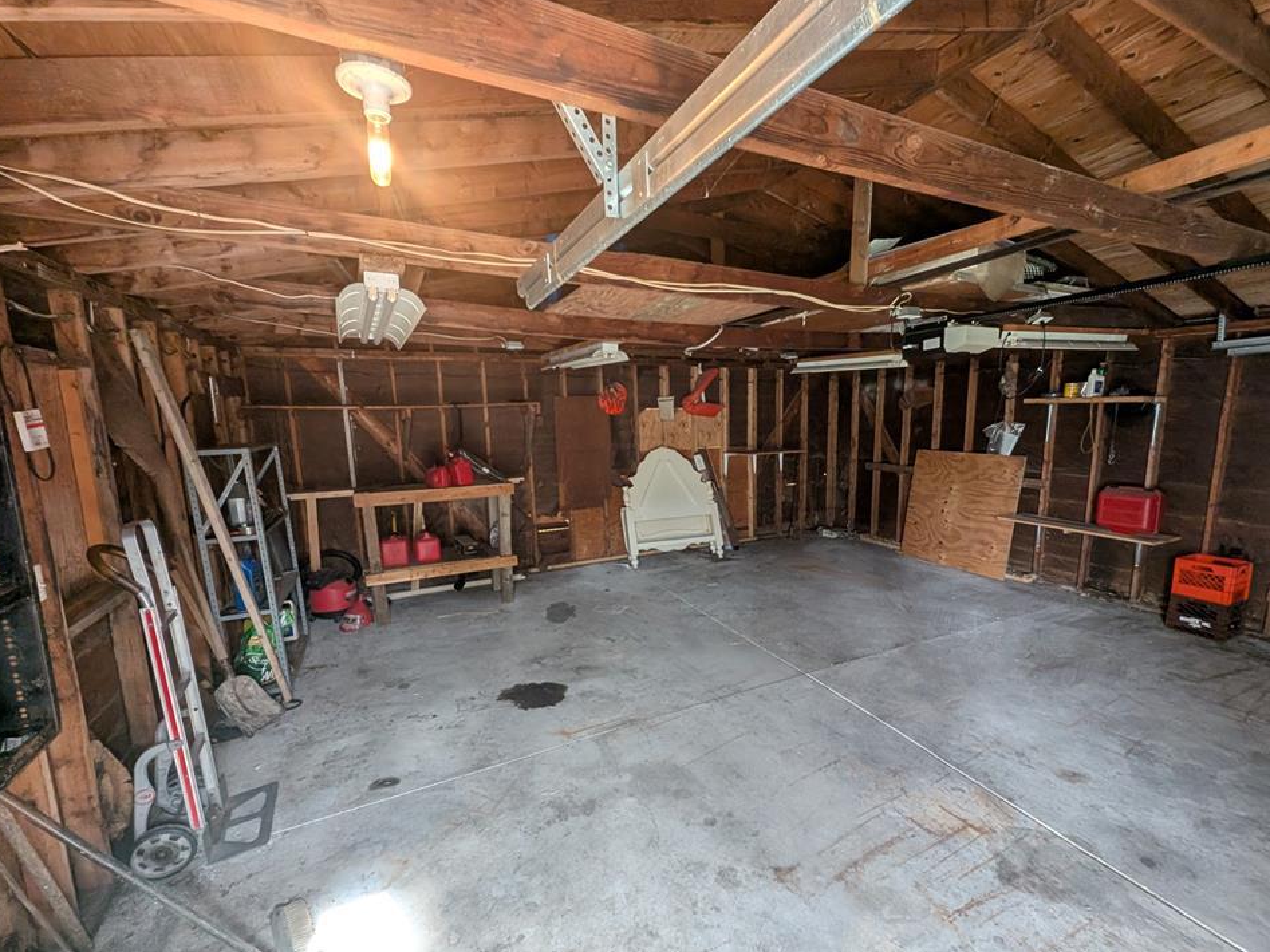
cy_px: 507
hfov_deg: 102.0
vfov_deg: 85.6
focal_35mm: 14
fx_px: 514
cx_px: 667
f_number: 2.2
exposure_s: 1/30
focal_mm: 1.95
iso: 147
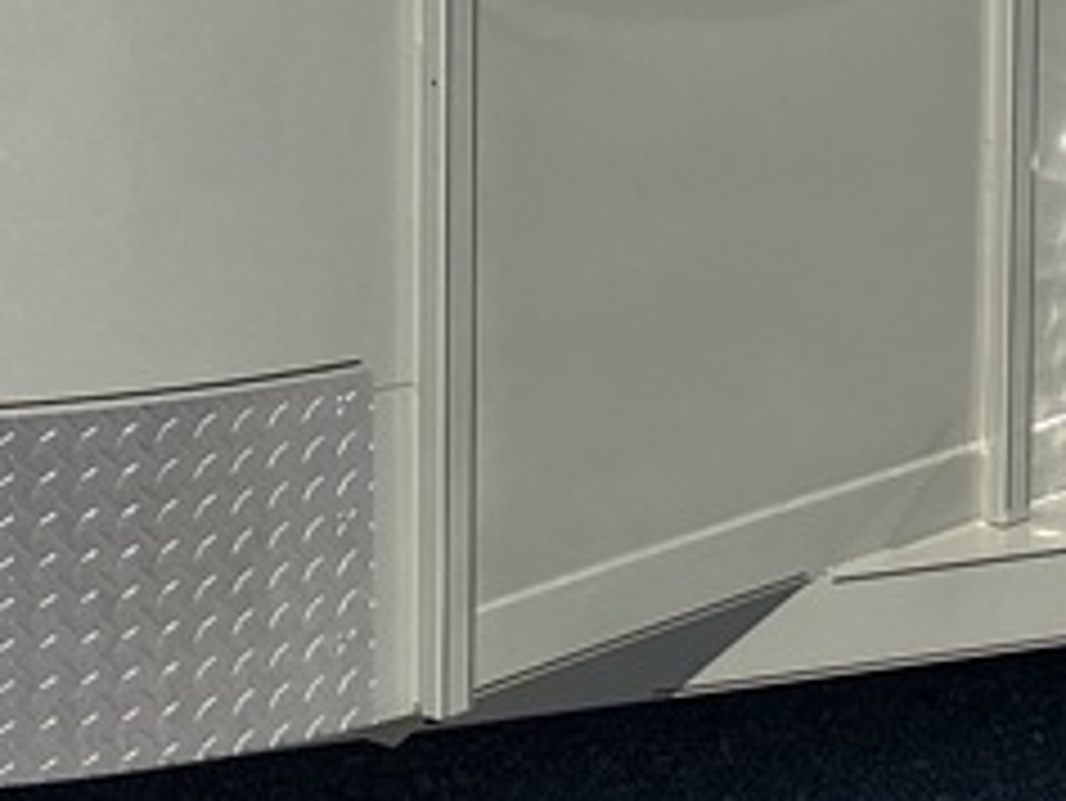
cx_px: 88
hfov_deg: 13.7
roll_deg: +0.6
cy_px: -196
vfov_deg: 10.2
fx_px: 4406
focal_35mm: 143
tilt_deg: -6.6
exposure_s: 1/4425
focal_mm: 3.99
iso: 32
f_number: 1.8
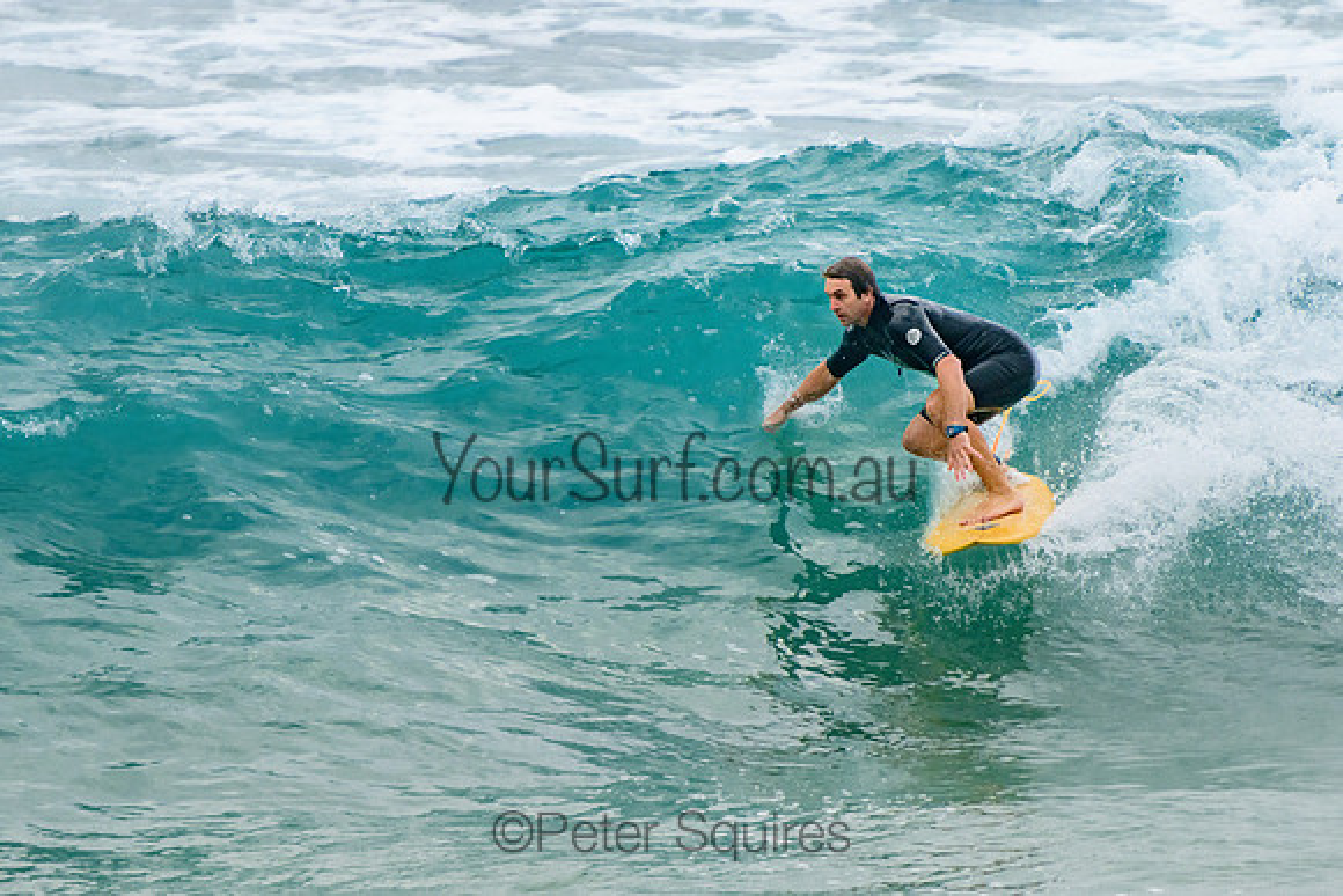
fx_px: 20501
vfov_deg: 2.5
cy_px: 382
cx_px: 720
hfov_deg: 3.8
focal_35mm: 549
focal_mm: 400
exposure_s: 1/1250
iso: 500
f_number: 5.6
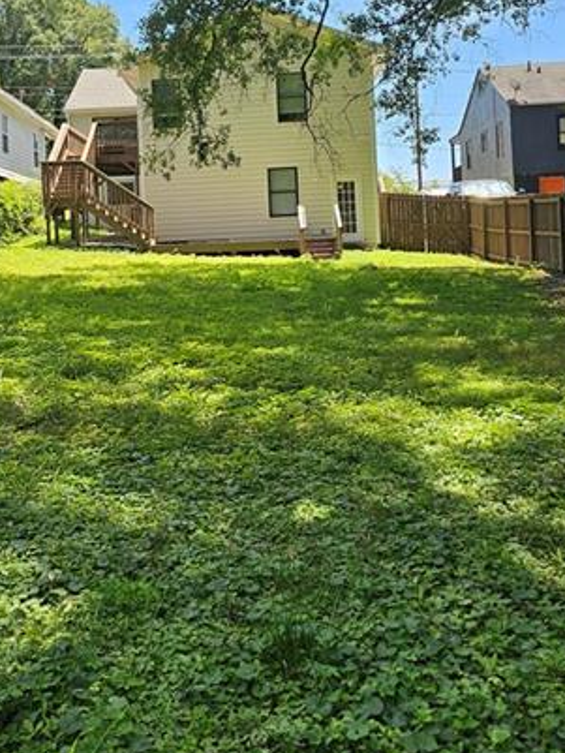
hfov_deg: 32.7
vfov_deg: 42.2
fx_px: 957
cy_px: 238
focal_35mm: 44
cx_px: 197
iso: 10
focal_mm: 6.3
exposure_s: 1/269
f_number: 1.7
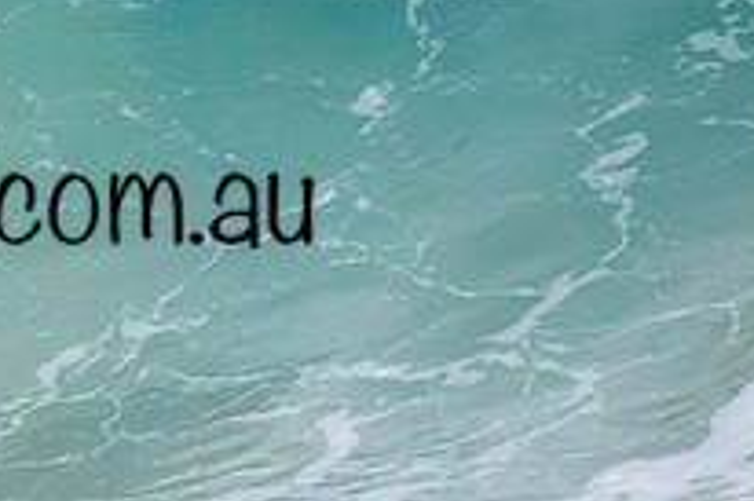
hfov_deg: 0.7
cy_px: 10
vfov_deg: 0.4
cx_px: -242
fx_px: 64853
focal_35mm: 3099
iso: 5000
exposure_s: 1/2000
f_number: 6.3
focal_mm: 800
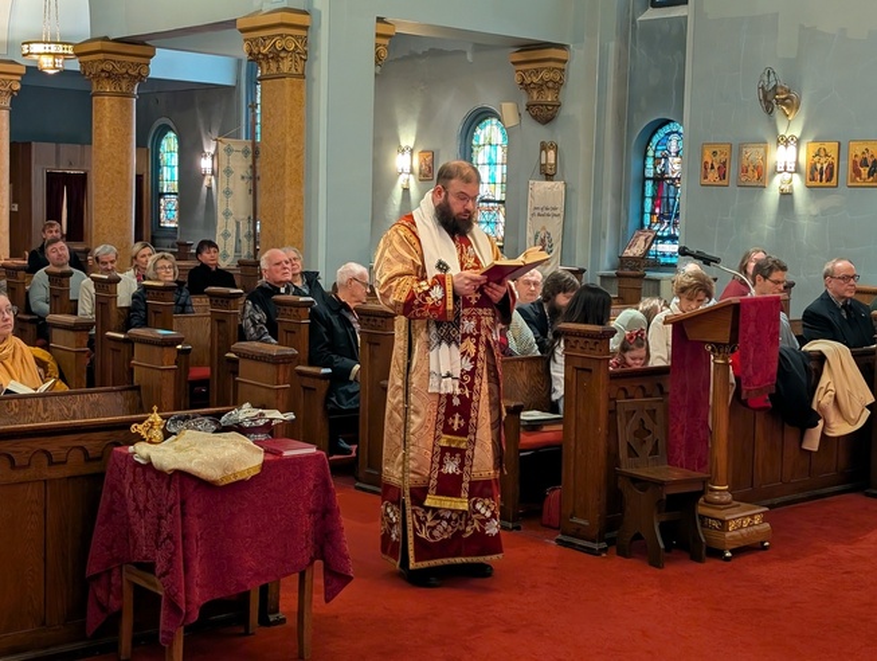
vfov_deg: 29.8
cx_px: 438
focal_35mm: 49
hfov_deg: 38.8
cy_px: 330
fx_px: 1243
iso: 316
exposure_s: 1/24
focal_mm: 6.9
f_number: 1.68
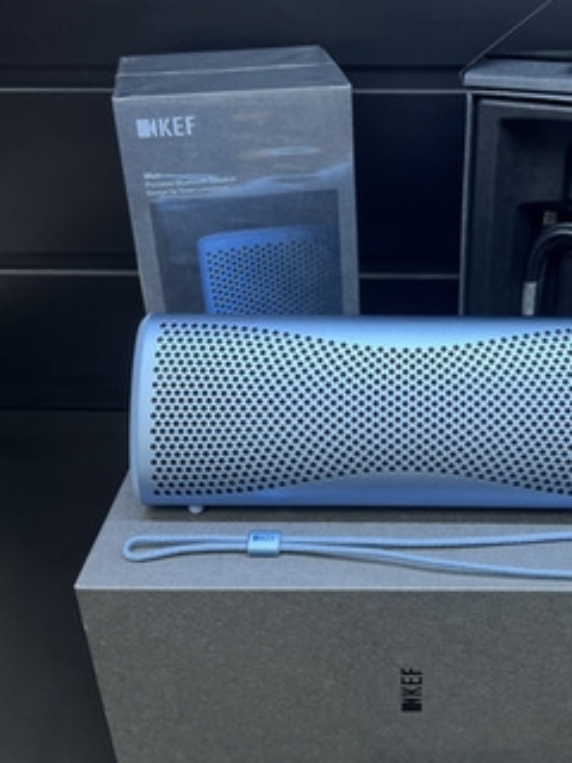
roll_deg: +0.7
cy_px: 322
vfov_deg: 47.7
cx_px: 410
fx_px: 859
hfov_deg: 36.2
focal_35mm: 39
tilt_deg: -27.8
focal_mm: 5.7
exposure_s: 1/100
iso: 125
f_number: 1.5
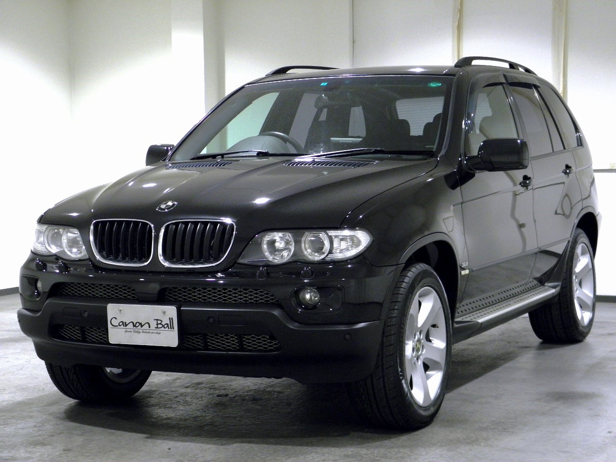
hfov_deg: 28.6
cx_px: 308
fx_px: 1210
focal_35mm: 68
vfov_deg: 21.6
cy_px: 231
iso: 250
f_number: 4.3
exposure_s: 1/8
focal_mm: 12.2
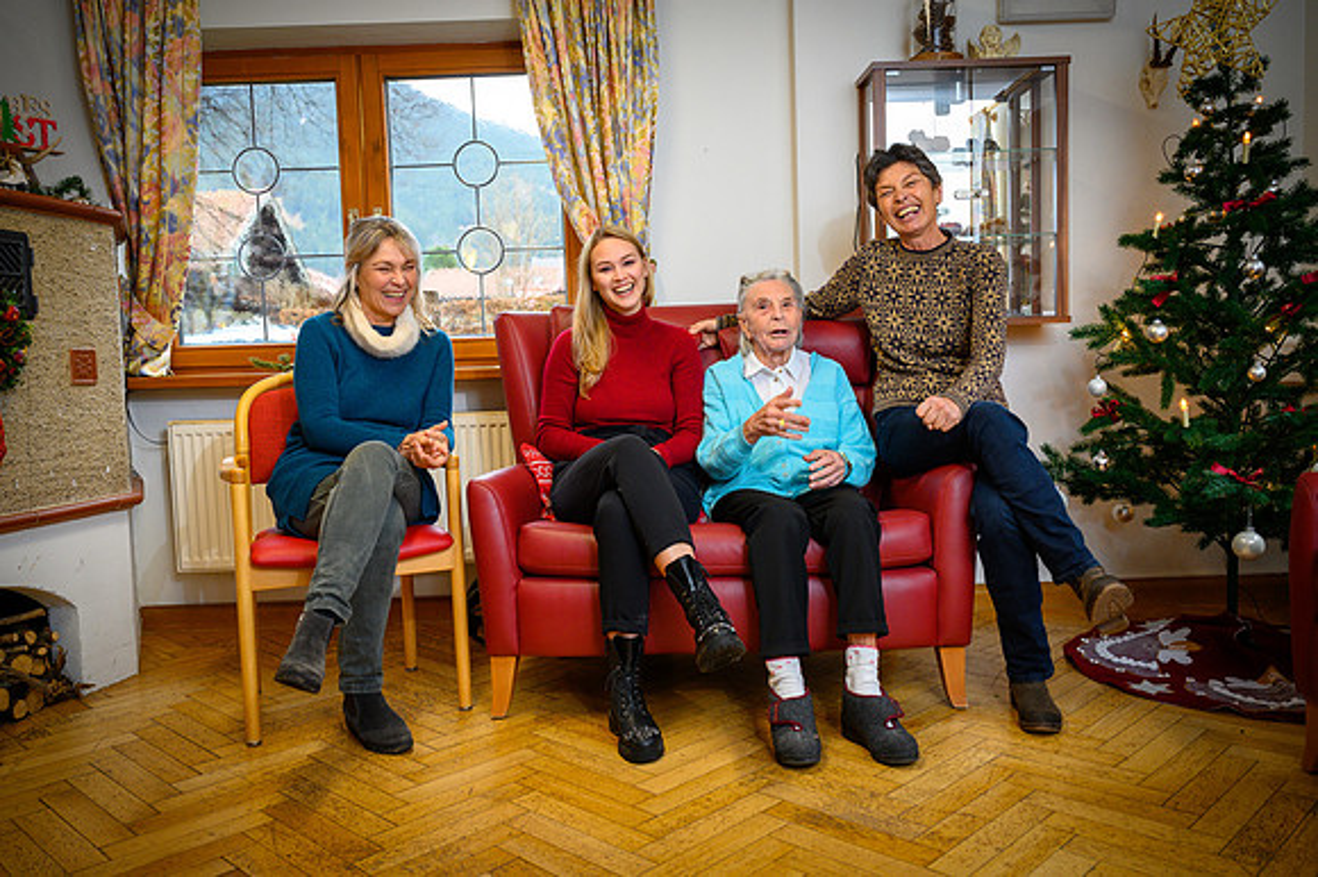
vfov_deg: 44.2
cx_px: 659
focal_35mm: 30
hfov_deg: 62.8
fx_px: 1079
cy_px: 438
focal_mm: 29.5
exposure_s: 1/100
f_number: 4
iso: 800
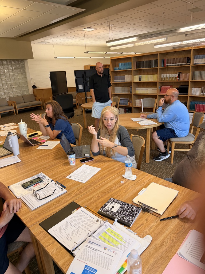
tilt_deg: -17.1
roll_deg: +5.6
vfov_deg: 71.6
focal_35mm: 24
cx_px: 102
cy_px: 137
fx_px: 190
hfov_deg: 56.8
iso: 160
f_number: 1.78
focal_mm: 6.76
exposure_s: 1/120
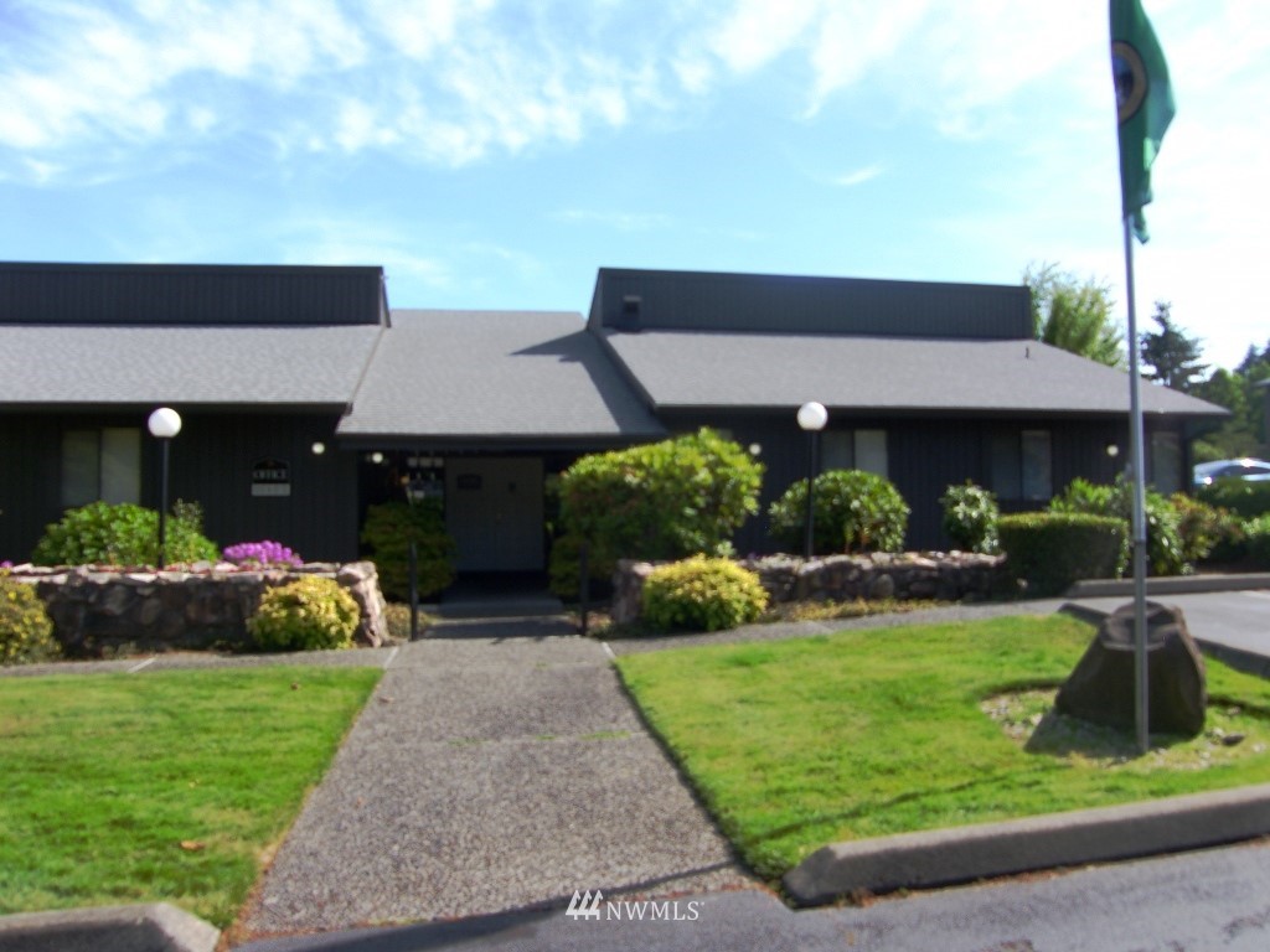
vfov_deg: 49.7
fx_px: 1027
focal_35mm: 28
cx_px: 635
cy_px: 476
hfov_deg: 63.4
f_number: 8
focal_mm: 7.4
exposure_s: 1/400
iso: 50
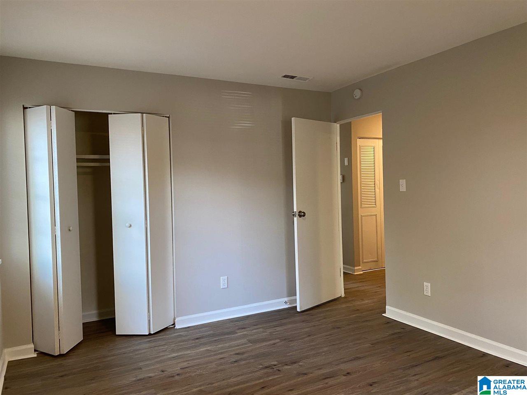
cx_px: 264
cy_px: 198
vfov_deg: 53.1
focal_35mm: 26
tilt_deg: -2.3
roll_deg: +2.2
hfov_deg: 67.3
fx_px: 396
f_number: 1.8
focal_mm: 4.25
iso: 125
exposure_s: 1/75
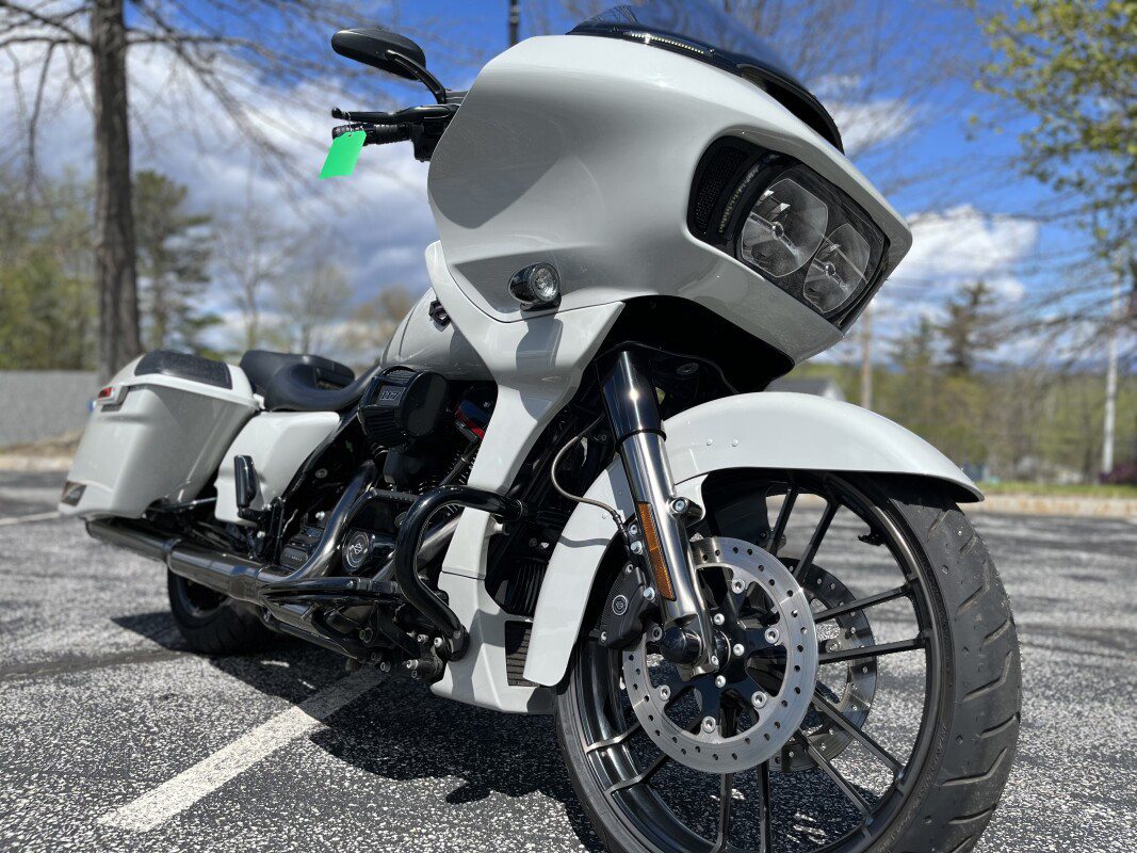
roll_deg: -1.5
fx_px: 854
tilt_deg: -3.5
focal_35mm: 26
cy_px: 426
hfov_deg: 67.3
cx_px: 568
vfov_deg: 53.1
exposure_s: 1/3413
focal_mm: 5.1
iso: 50
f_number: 1.6
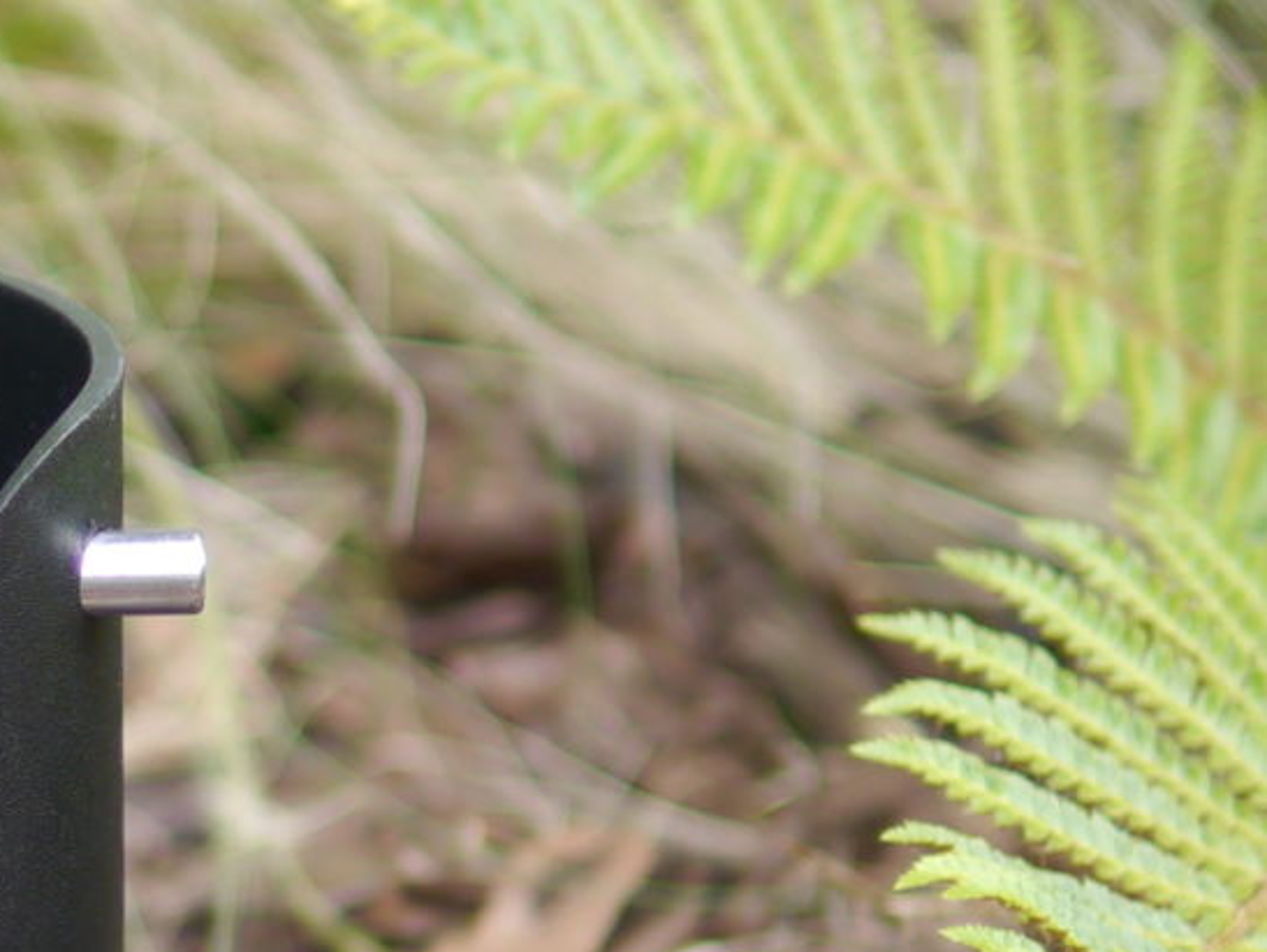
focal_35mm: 234
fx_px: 8570
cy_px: 855
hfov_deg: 8.4
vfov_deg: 6.3
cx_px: -276
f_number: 1.4
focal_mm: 25
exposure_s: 1/800
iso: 160
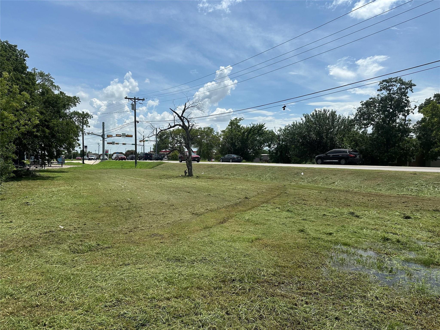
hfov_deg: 71.6
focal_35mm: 24
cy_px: 165
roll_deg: -0.4
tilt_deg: -1.2
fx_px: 305
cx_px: 220
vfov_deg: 56.8
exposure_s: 1/7576
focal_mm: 6.86
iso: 80
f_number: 1.78
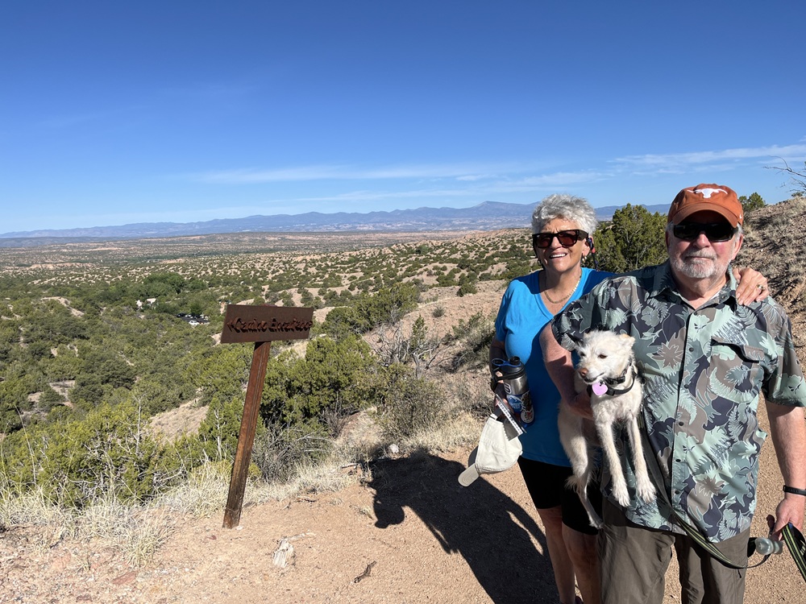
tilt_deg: -7.1
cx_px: 403
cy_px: 302
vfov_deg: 53.1
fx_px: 605
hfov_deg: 67.3
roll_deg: +2.4
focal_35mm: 26
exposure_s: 1/4310
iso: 50
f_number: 1.6
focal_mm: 5.1
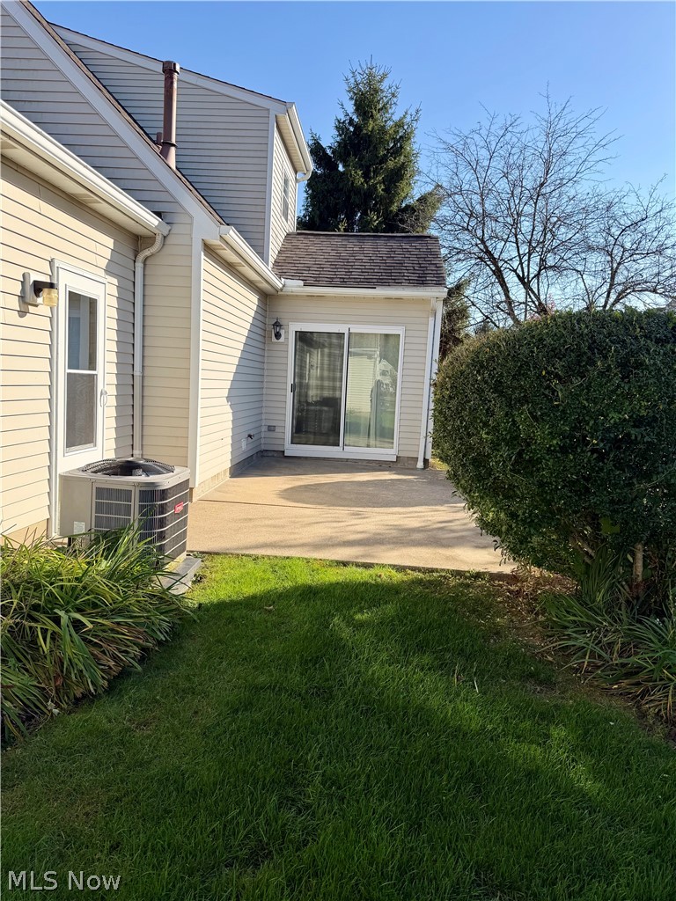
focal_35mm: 24
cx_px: 338
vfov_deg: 71.6
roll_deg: -2.9
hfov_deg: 56.8
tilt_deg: -5.4
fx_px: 625
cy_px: 450
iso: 80
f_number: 1.78
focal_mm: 6.76
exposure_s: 1/2703
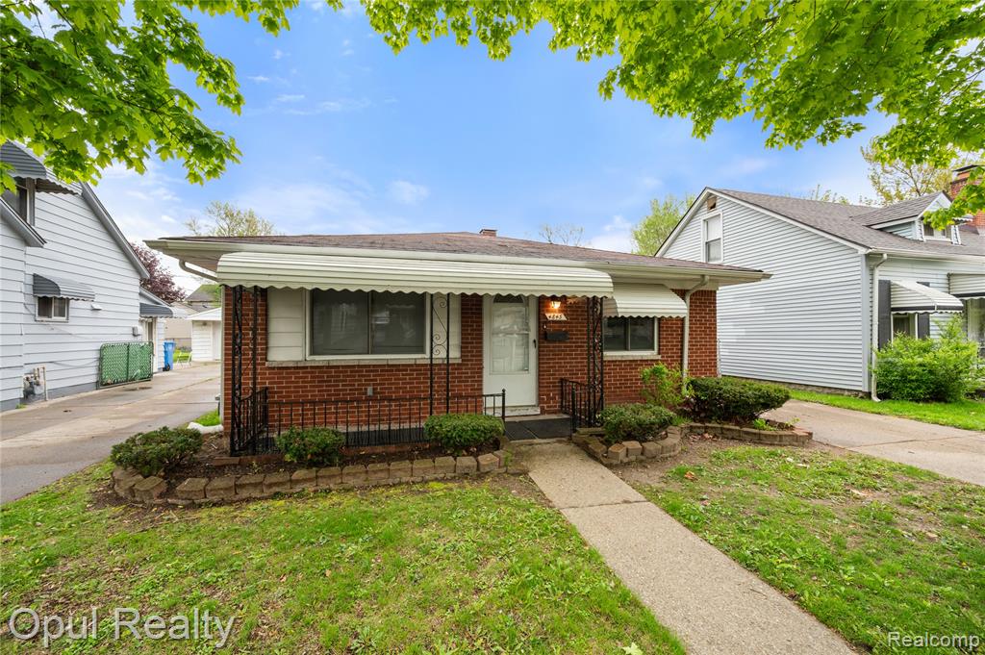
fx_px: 383
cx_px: 492
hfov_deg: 104.3
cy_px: 328
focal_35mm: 14
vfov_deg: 81.1
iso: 100
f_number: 11
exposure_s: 1/10
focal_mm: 14
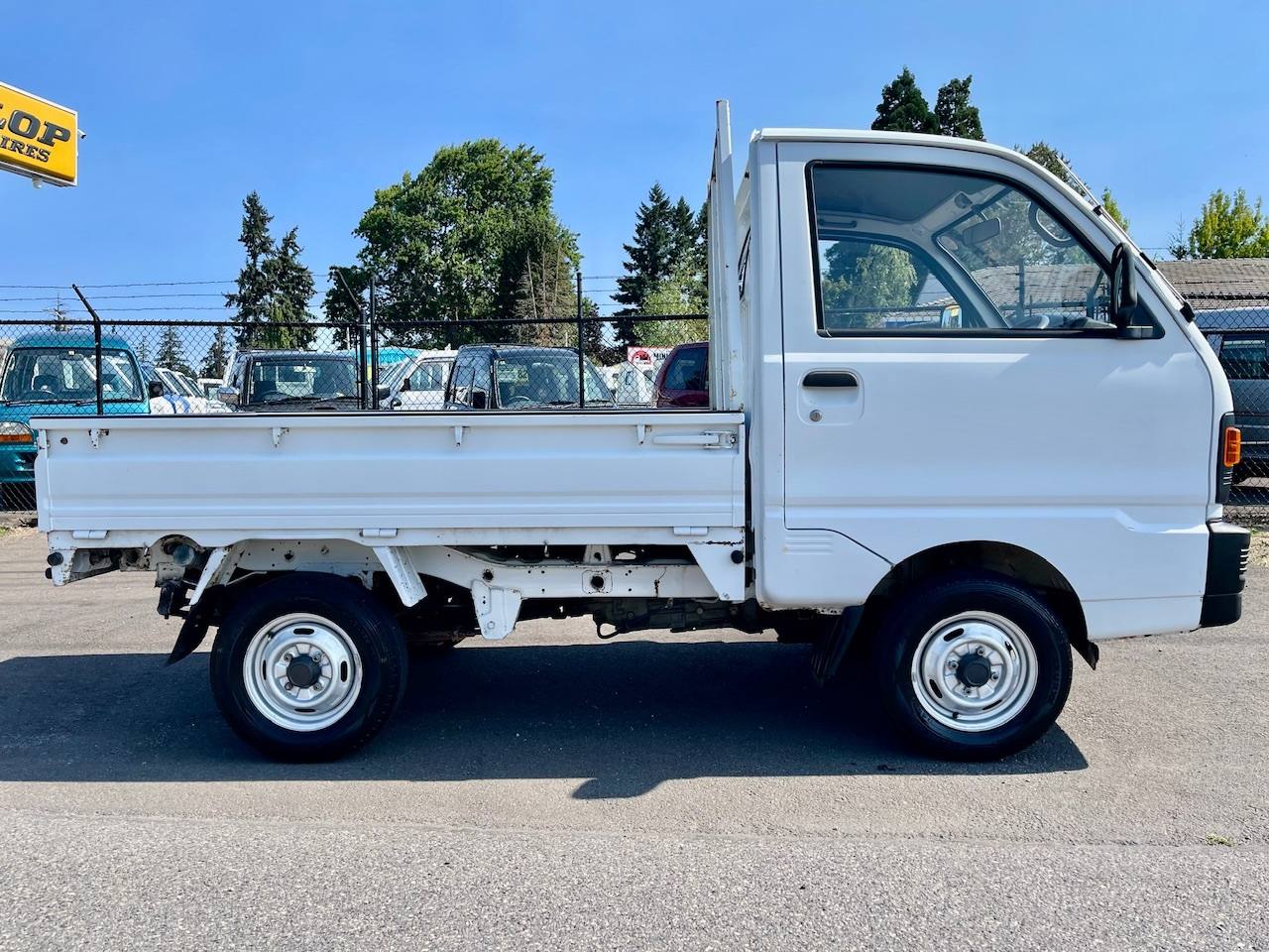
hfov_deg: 69.4
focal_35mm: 25
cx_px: 634
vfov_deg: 54.9
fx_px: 916
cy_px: 476
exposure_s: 1/2387
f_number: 1.6
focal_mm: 5.1
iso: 32
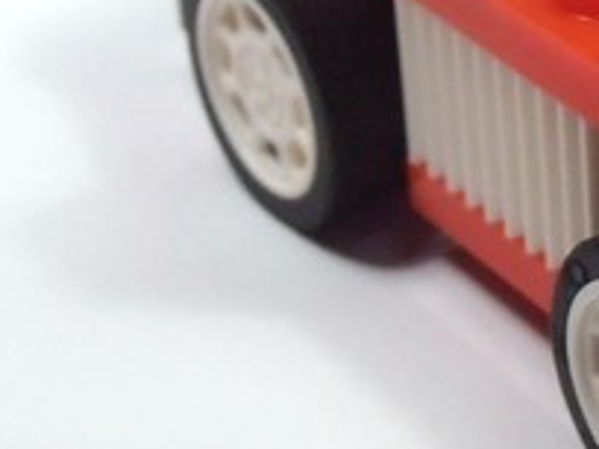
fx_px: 2821
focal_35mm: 163
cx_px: 793
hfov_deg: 11.8
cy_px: -40
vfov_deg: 9.0
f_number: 3.9
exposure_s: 1/60
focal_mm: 6.61
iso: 80
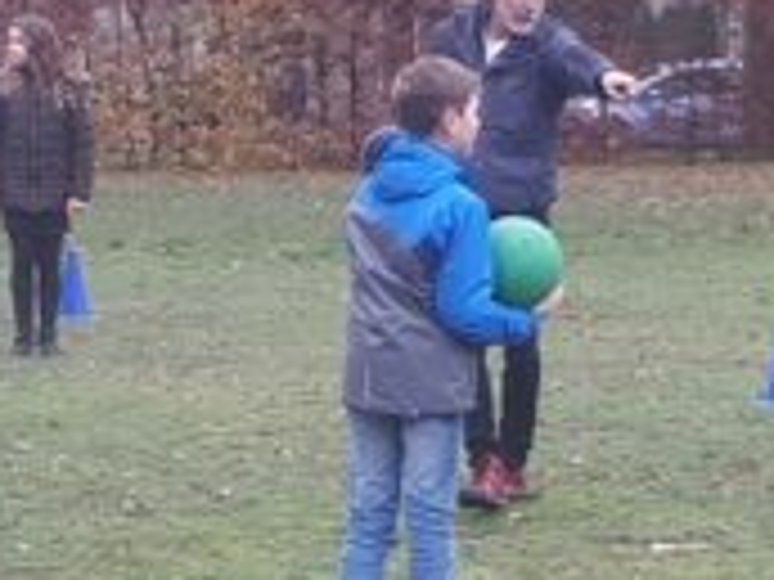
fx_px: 2460
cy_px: 591
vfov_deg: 13.3
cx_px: 446
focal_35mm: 110
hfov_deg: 17.9
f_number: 1.9
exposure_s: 1/50
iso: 50
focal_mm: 3.6
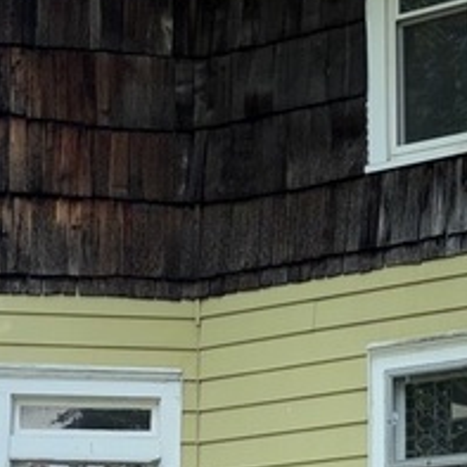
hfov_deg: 13.6
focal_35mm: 126
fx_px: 1923
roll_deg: -0.8
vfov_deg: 13.7
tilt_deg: +10.5
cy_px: 410
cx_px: 484
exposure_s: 1/773
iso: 40
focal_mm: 5.96
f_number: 1.6
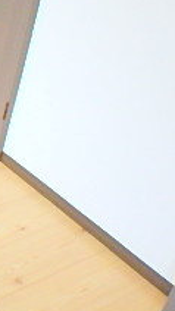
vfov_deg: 30.0
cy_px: 75
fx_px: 570
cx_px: -244
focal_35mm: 69
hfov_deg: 13.1
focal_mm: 3.7
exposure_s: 1/40
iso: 200
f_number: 3.5
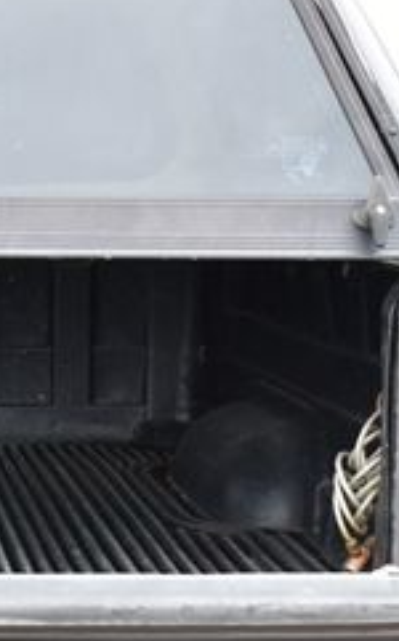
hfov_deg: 9.9
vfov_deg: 16.1
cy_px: 423
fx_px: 2269
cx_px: -101
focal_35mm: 130
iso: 400
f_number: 8
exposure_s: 1/80
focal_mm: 32
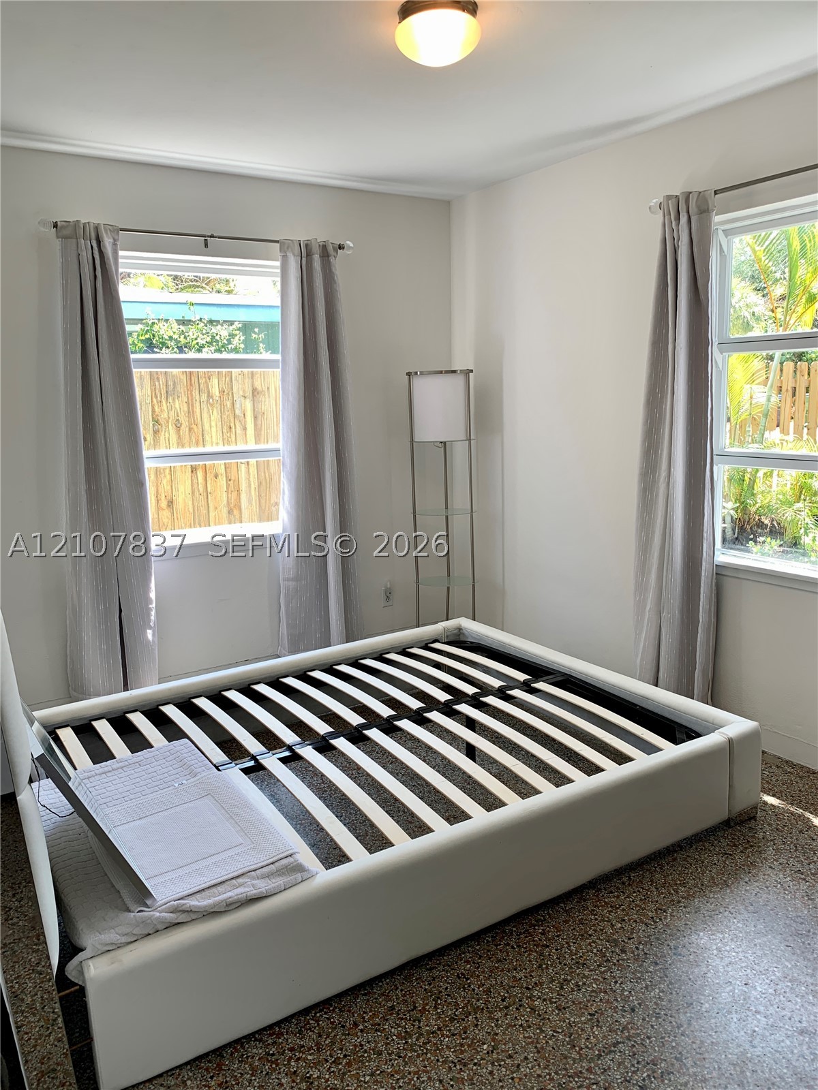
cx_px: 409
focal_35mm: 26
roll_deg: +1.6
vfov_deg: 67.3
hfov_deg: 53.1
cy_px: 545
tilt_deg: -8.5
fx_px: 819
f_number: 1.8
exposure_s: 1/128
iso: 25
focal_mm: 4.25
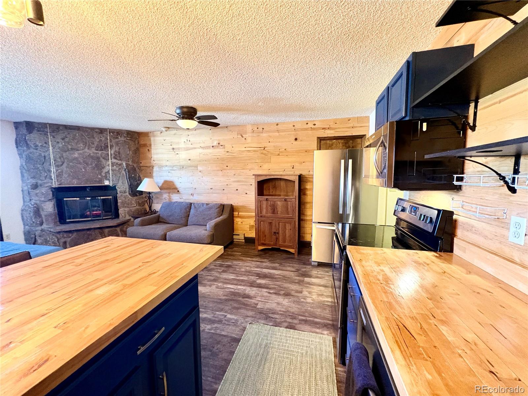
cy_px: 198
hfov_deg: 102.1
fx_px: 214
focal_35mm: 14
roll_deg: +0.3
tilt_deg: -6.8
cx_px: 264
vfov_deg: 85.7
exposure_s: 1/40
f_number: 2.2
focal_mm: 2.22
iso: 1000
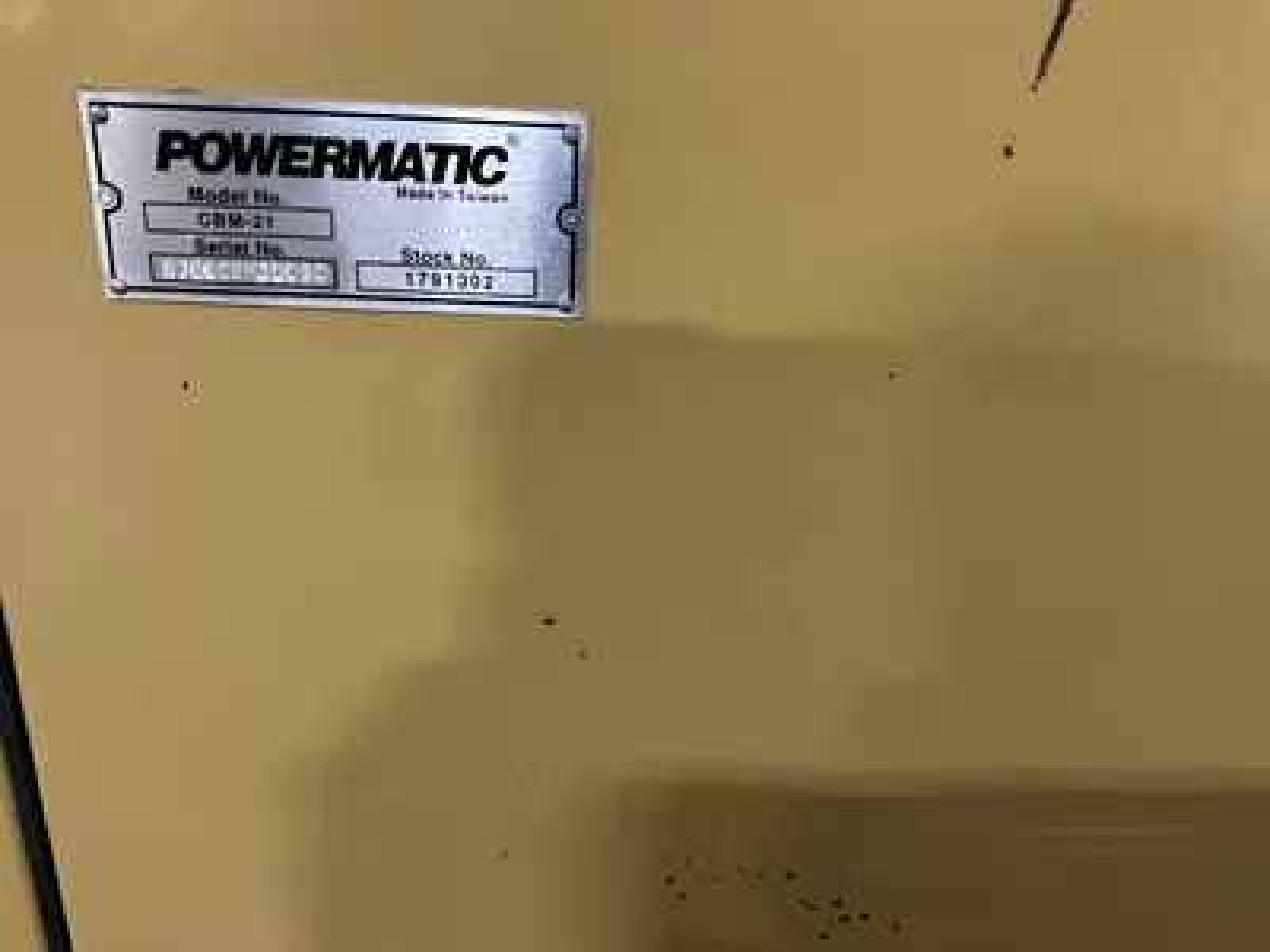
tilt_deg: -23.7
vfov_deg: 48.2
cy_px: 476
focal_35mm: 29
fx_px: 1064
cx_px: 635
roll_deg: -3.9
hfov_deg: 61.7
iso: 500
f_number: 1.8
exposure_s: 1/30
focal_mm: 3
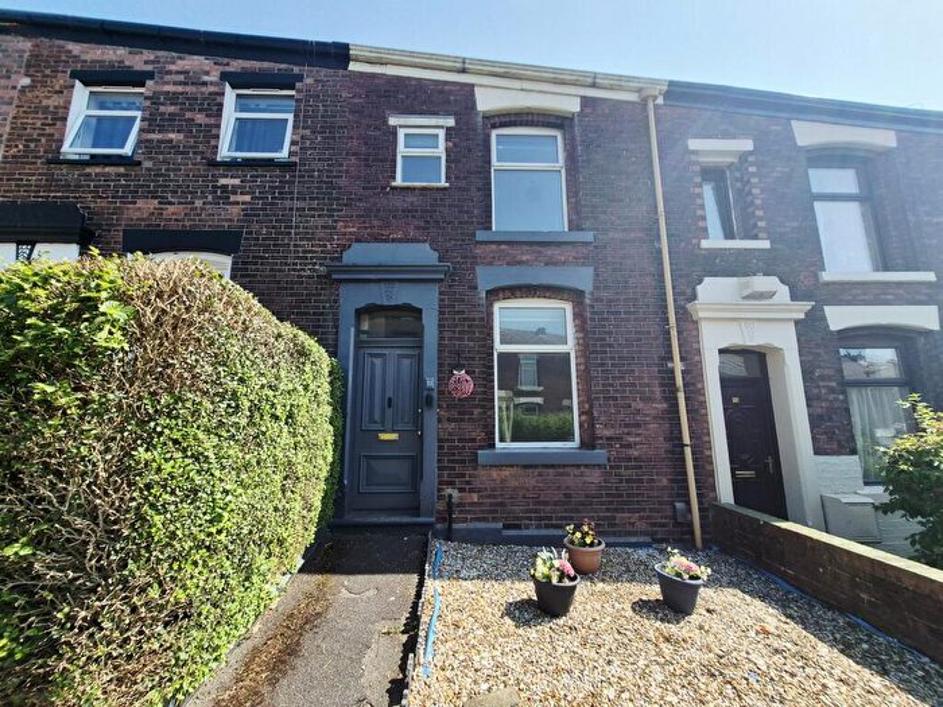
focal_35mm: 13
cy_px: 354
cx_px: 472
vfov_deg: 89.9
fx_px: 354
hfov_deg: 106.2
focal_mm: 1.74
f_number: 2.2
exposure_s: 1/1667
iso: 40
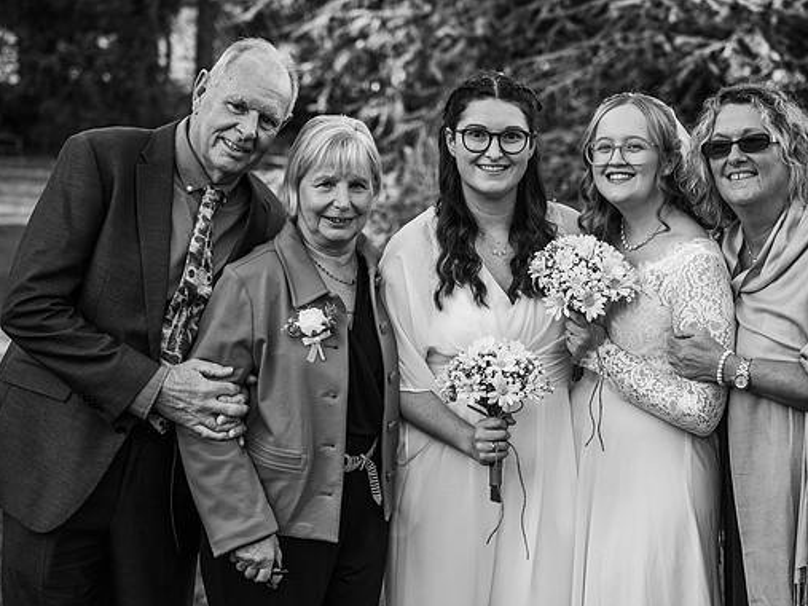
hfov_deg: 25.3
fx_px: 1797
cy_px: 306
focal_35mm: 77
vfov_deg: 19.1
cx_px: 445
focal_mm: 70
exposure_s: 1/250
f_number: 4
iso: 100
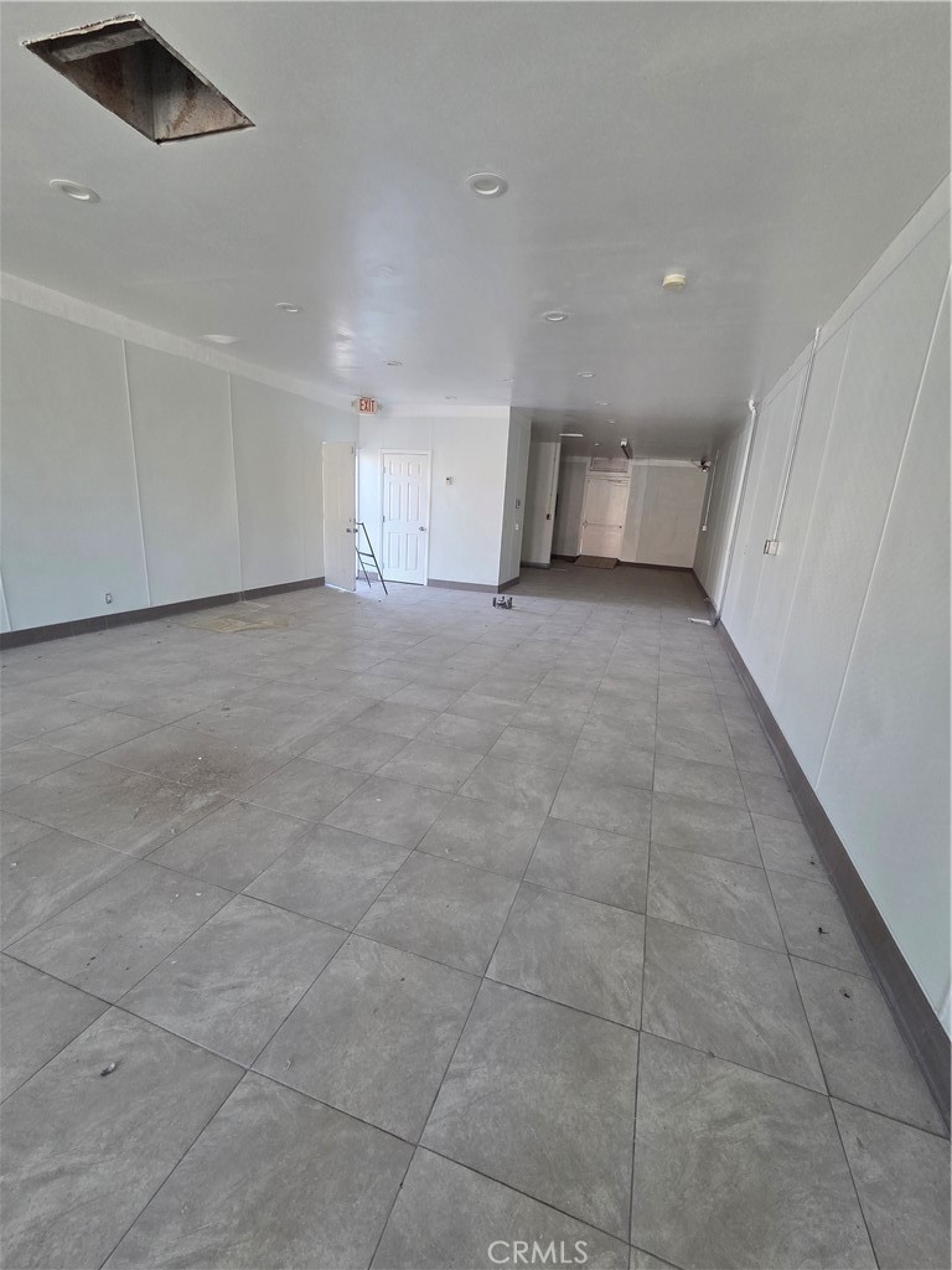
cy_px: 635
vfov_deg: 106.2
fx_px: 477
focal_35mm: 13
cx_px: 476
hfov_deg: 89.9
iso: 250
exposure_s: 1/120
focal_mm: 2.2
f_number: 2.2
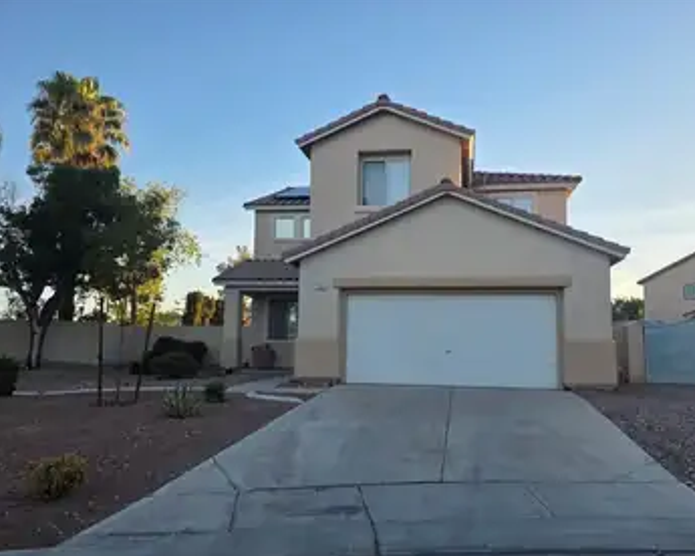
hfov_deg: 65.9
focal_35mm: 26
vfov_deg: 54.9
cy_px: 298
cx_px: 379
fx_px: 535
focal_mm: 6.3
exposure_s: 1/1814
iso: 80
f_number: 1.7
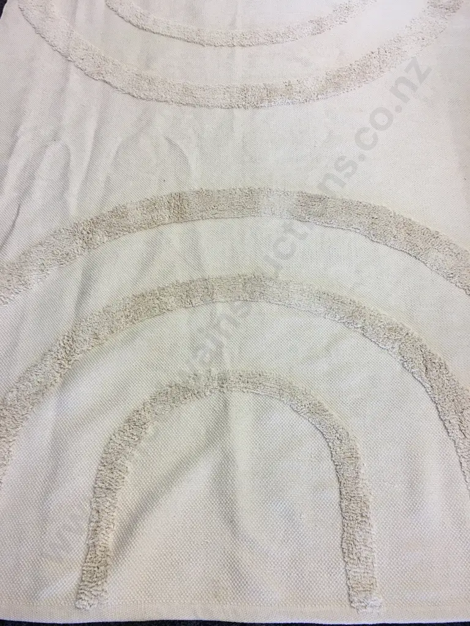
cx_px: 235
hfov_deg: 48.2
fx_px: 525
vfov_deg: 61.7
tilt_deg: -60.5
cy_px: 313
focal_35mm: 29
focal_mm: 4.15
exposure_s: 1/33
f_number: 2.2
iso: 25
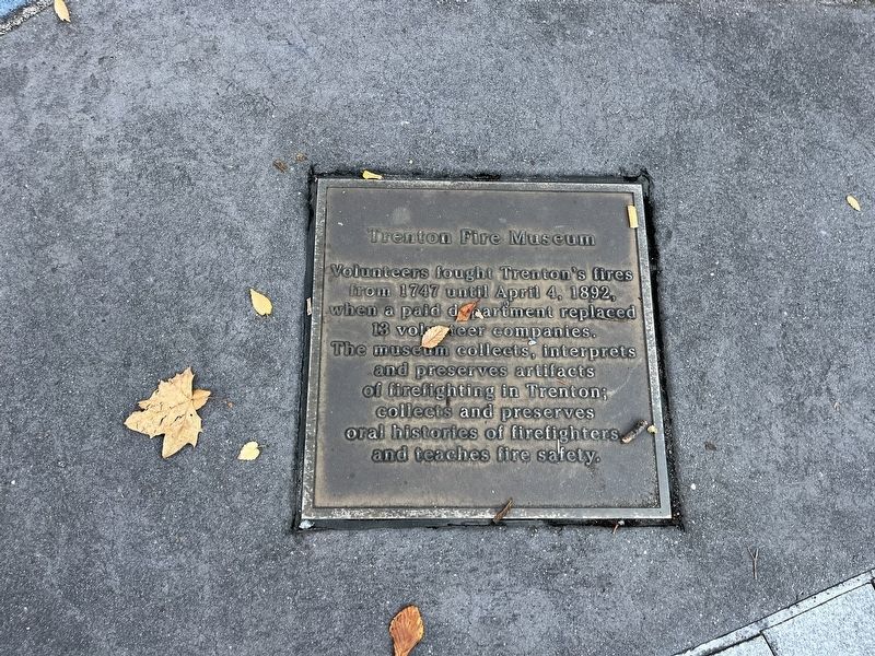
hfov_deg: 67.3
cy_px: 328
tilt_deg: -73.7
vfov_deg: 53.1
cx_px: 438
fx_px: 657
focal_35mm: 26
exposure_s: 1/172
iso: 50
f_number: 1.6
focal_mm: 5.1
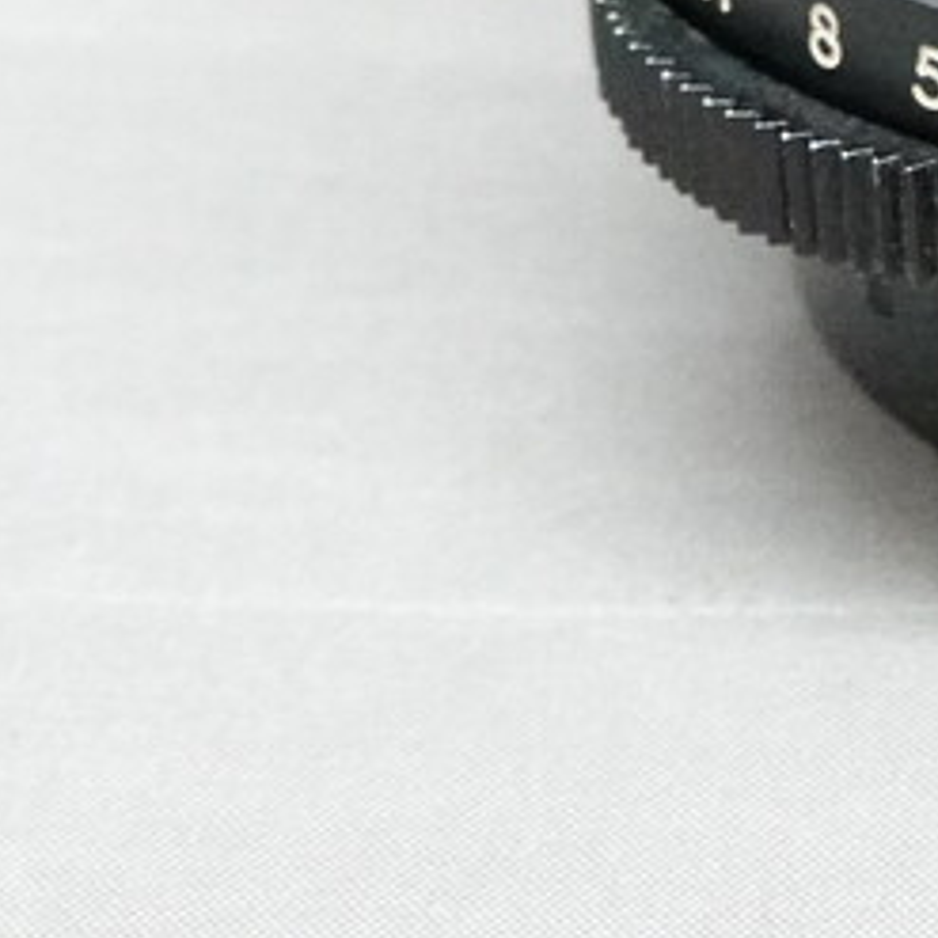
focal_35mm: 235
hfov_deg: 7.3
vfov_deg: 7.3
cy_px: -441
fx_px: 7204
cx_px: 1610
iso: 5000
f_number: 5.6
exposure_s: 1/60
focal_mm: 21.12
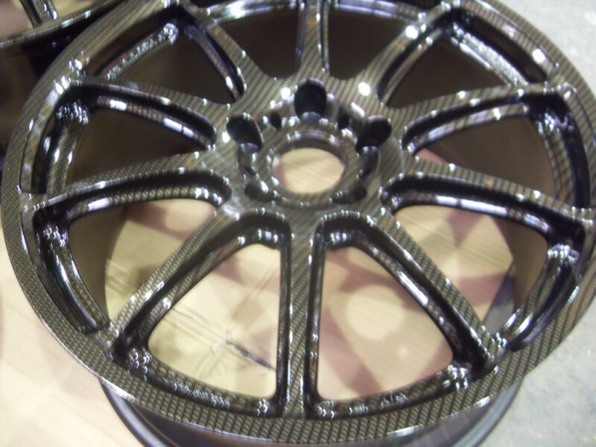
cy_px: 224
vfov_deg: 40.7
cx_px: 298
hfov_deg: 52.6
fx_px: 603
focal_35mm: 35
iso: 200
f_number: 2.8
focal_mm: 6.3
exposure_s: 1/6
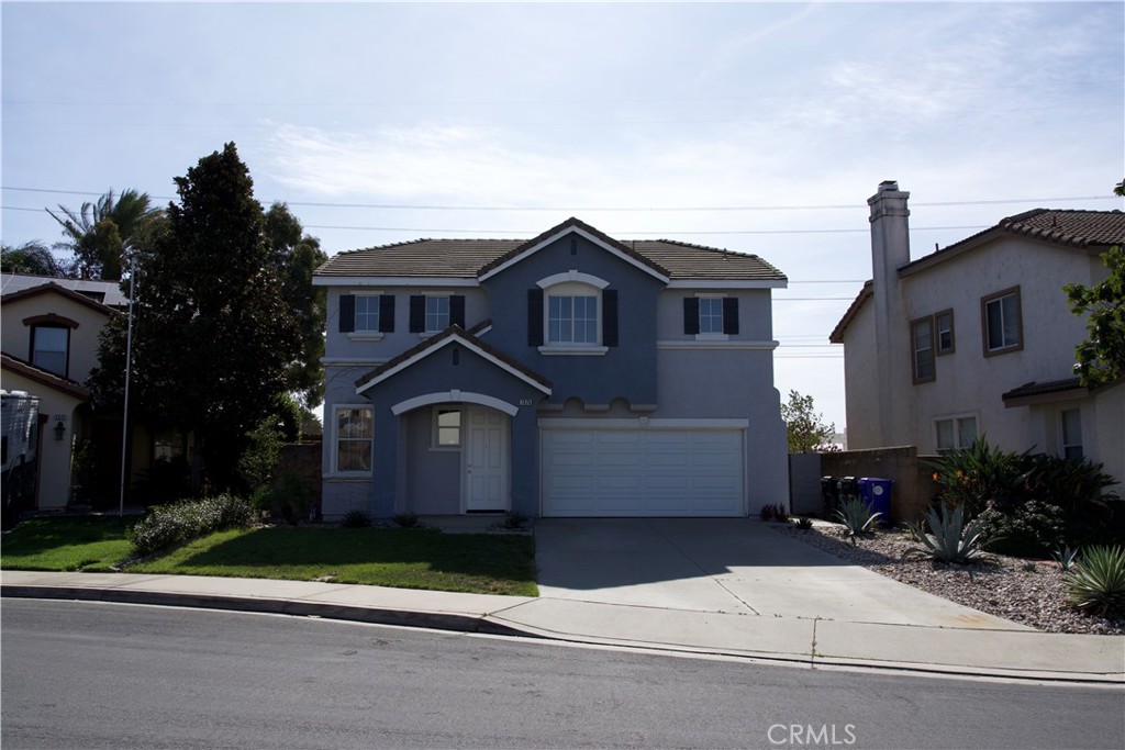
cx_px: 562
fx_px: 906
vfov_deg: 45.0
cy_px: 375
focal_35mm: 29
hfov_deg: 63.7
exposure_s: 1/640
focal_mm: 29
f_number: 13
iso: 500
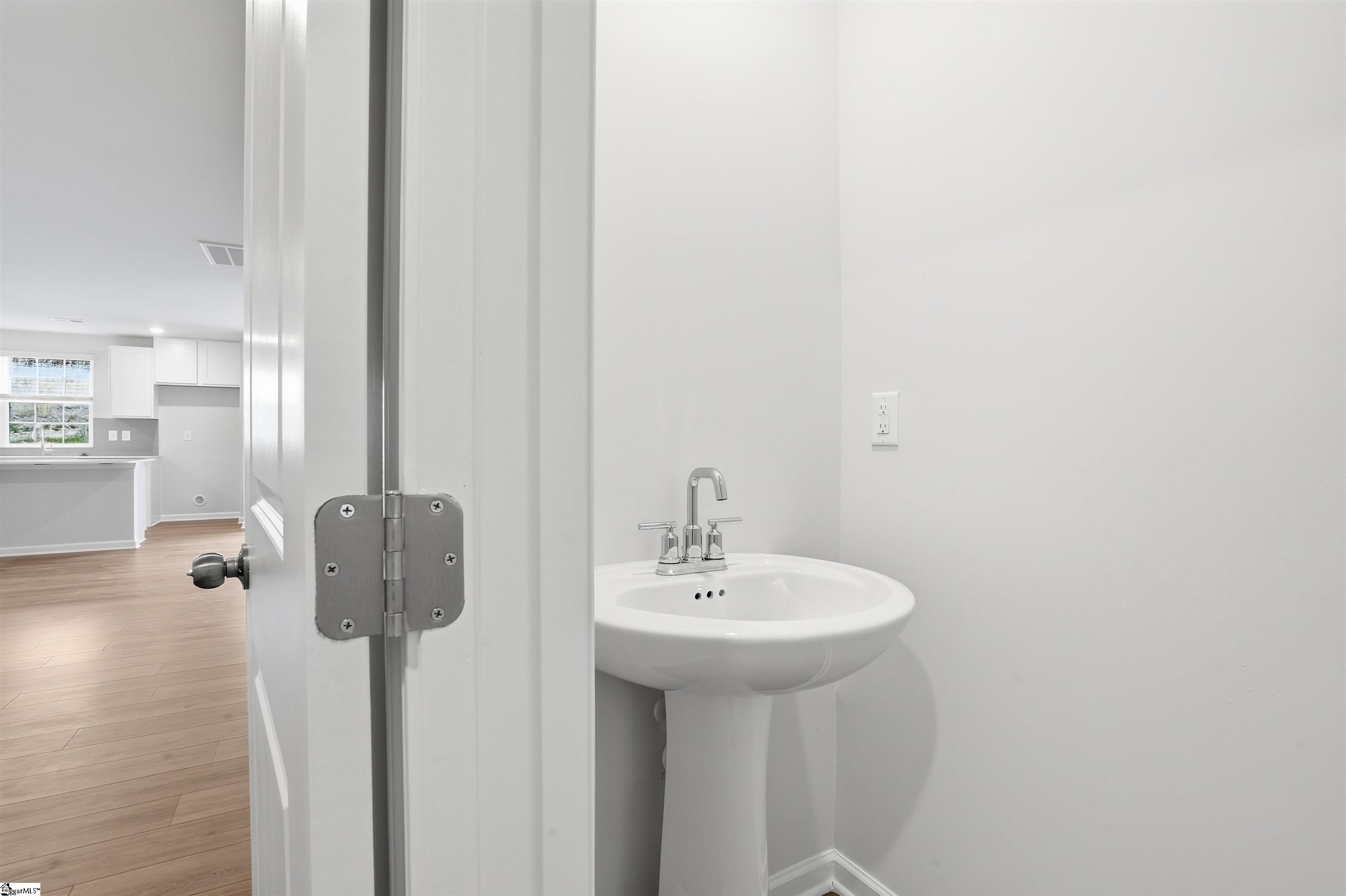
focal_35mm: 16
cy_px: 448
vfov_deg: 73.7
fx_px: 598
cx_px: 673
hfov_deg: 96.8
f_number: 11
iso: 160
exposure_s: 1/40
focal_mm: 16
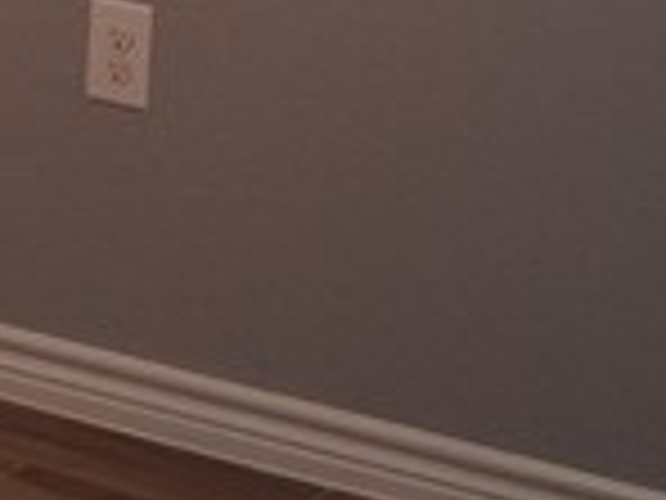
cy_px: -369
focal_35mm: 180
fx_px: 3463
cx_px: -396
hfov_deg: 10.5
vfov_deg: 8.0
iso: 320
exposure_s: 1/60
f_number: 1.8
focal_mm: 3.98
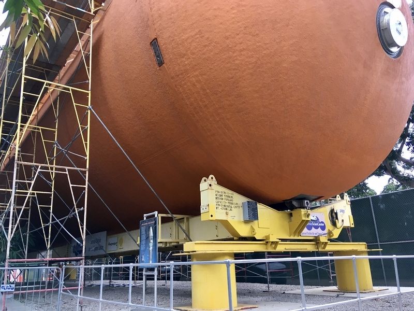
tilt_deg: +16.0
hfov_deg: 61.7
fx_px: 347
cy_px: 156
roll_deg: +2.2
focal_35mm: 29
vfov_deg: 48.2
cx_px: 207
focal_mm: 4.15
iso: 32
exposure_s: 1/30
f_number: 2.2
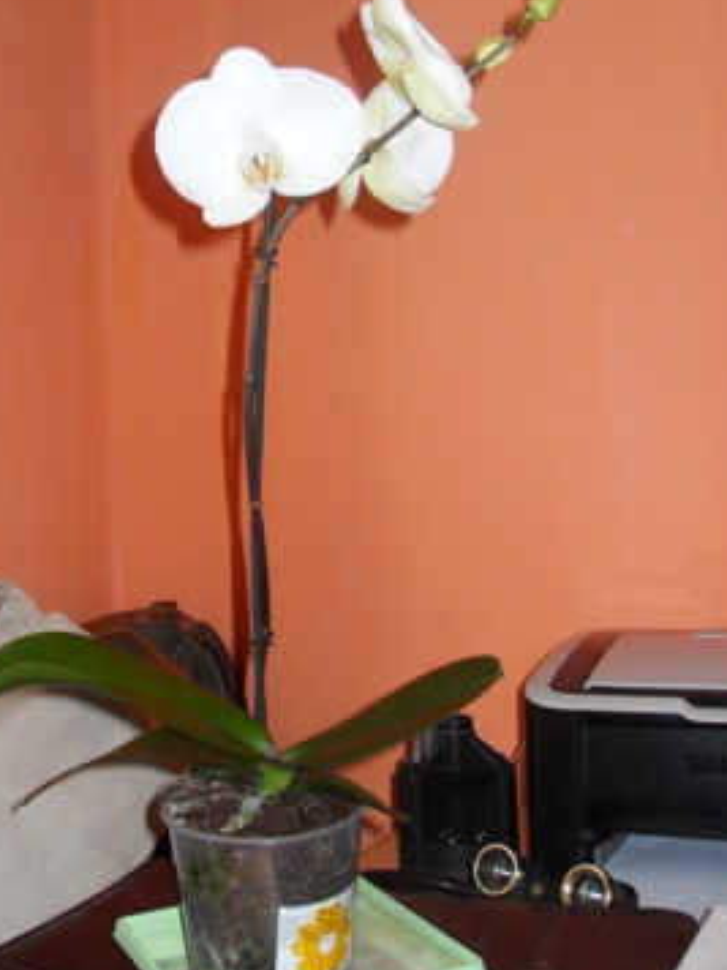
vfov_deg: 42.8
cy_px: 414
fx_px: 1232
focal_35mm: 44
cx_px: 308
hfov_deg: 32.8
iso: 100
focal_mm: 6.3
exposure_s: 1/45
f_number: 2.8
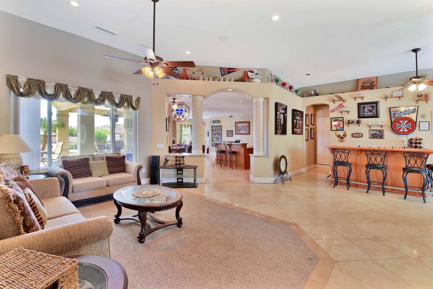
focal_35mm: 15
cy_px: 144
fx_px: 180
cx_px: 216
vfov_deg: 77.4
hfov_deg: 100.4
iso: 320
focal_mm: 15
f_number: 7.1
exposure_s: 1/20
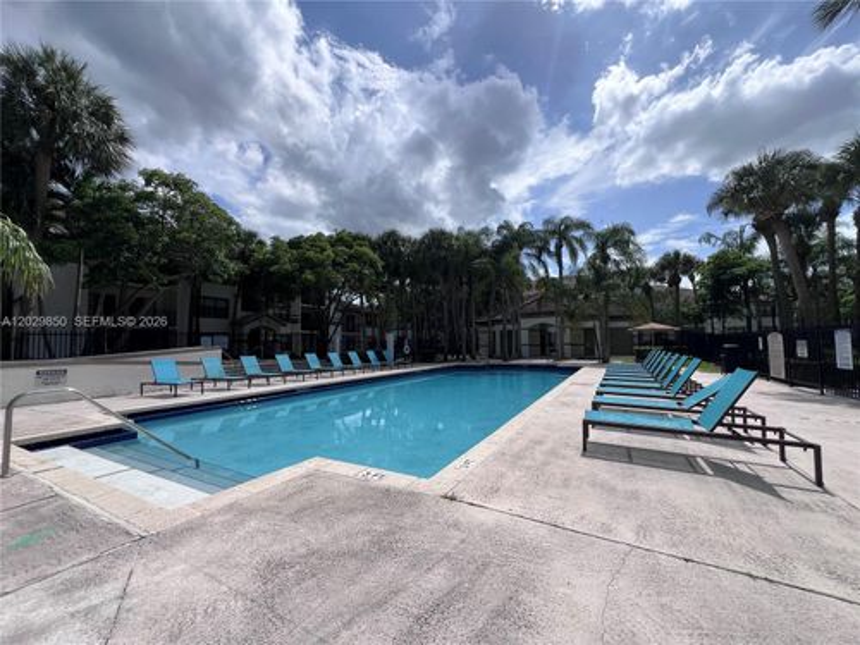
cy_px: 322
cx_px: 430
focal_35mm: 13
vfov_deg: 89.9
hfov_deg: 106.2
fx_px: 323
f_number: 1.8
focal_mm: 1.57
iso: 32
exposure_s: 1/2320
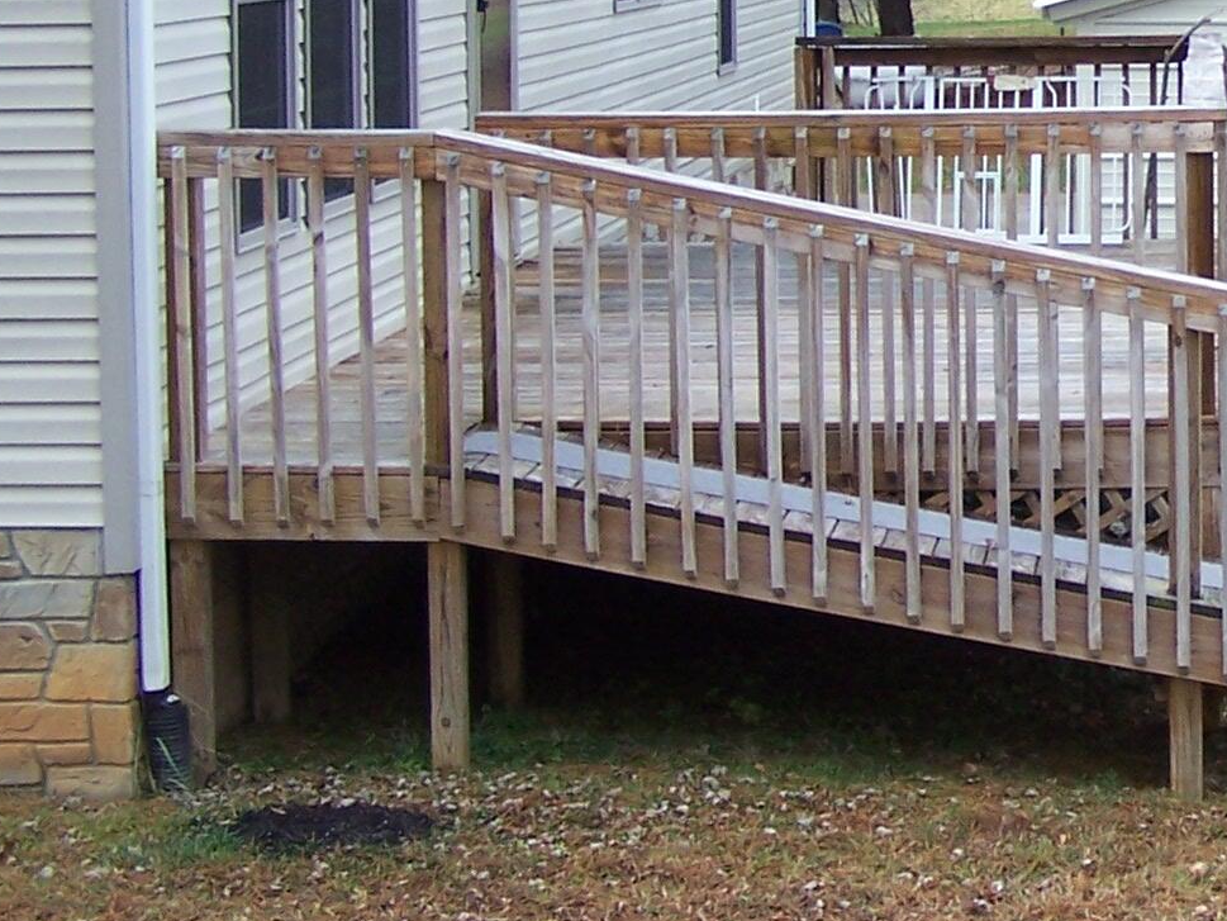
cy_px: 124
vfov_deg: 14.5
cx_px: 1511
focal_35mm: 101
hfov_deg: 18.3
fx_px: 3580
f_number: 2.8
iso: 80
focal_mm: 6.3
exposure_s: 1/180
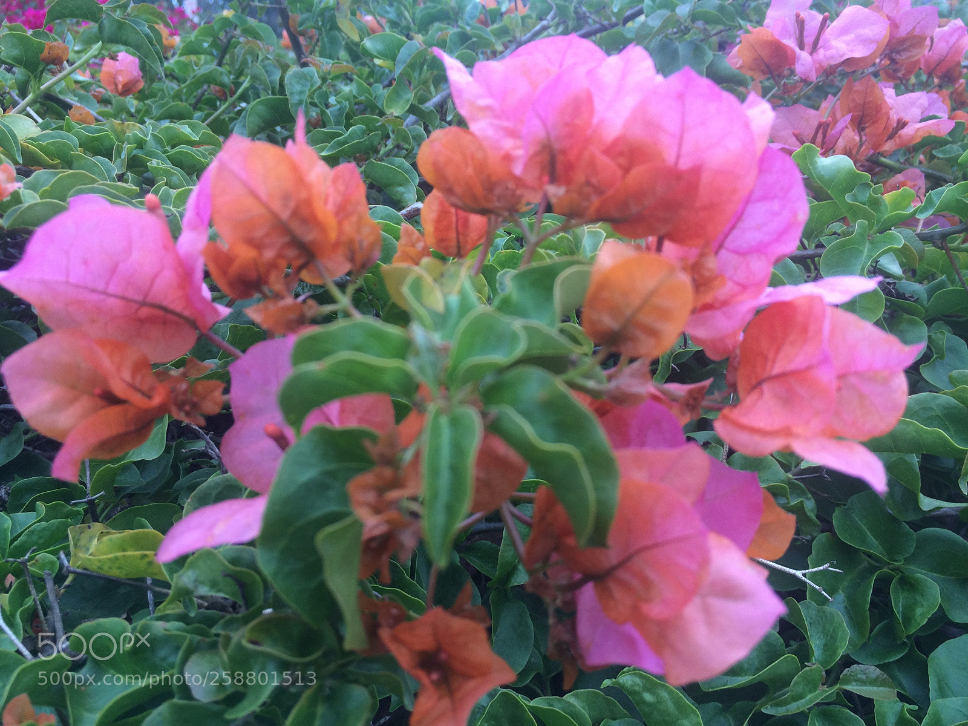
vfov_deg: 48.2
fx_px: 811
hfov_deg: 61.7
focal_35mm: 29
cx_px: 484
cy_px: 363
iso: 32
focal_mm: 4.15
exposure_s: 1/177
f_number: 2.2
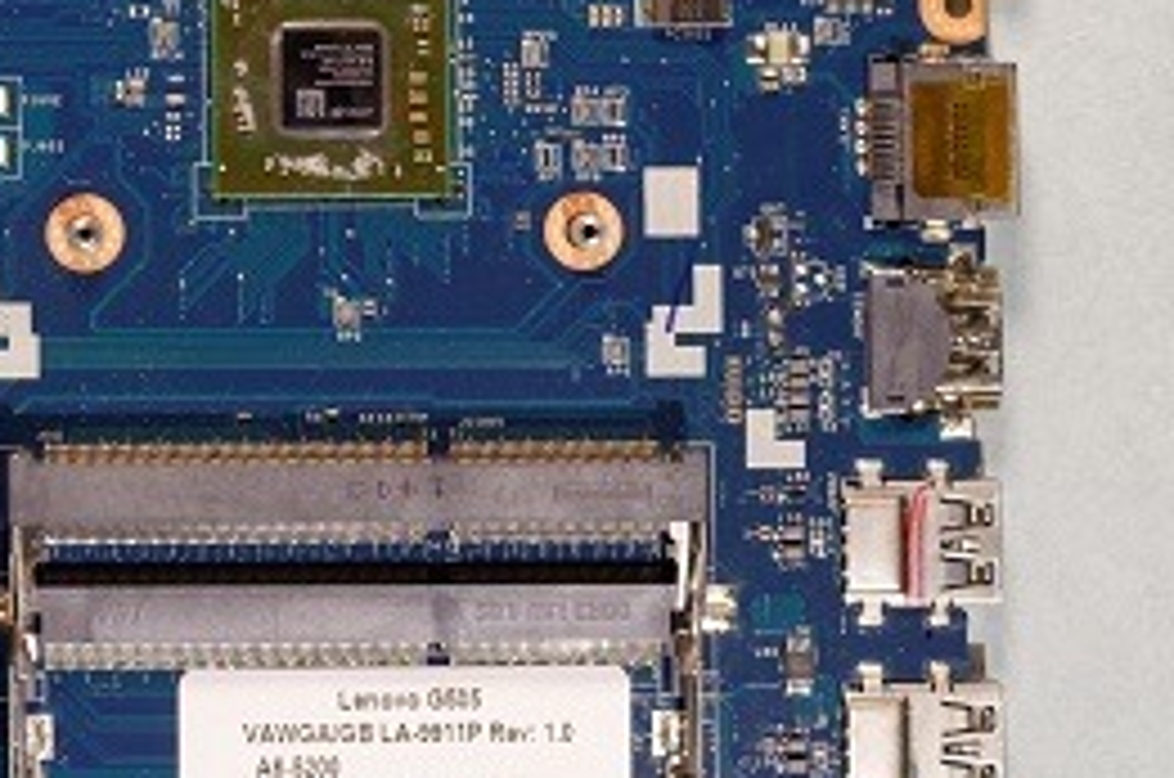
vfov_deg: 12.1
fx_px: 3646
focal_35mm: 112
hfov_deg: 17.9
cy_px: 90
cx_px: 54
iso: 100
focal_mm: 26
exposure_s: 1/4
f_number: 8
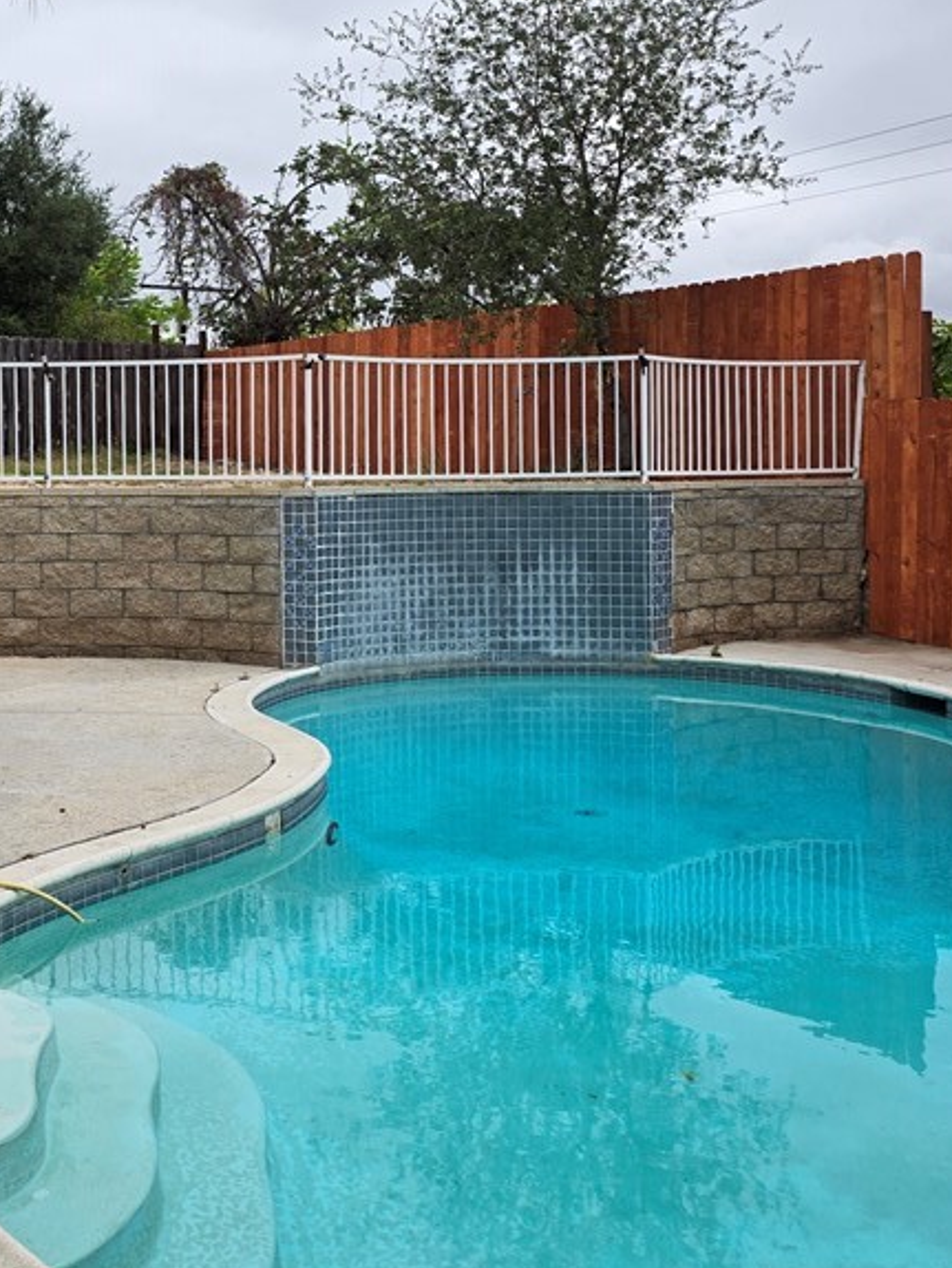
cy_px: 501
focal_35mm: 41
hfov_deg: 34.0
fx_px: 1502
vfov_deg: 45.5
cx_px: 170
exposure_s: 1/2820
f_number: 1.7
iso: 80
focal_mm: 6.3
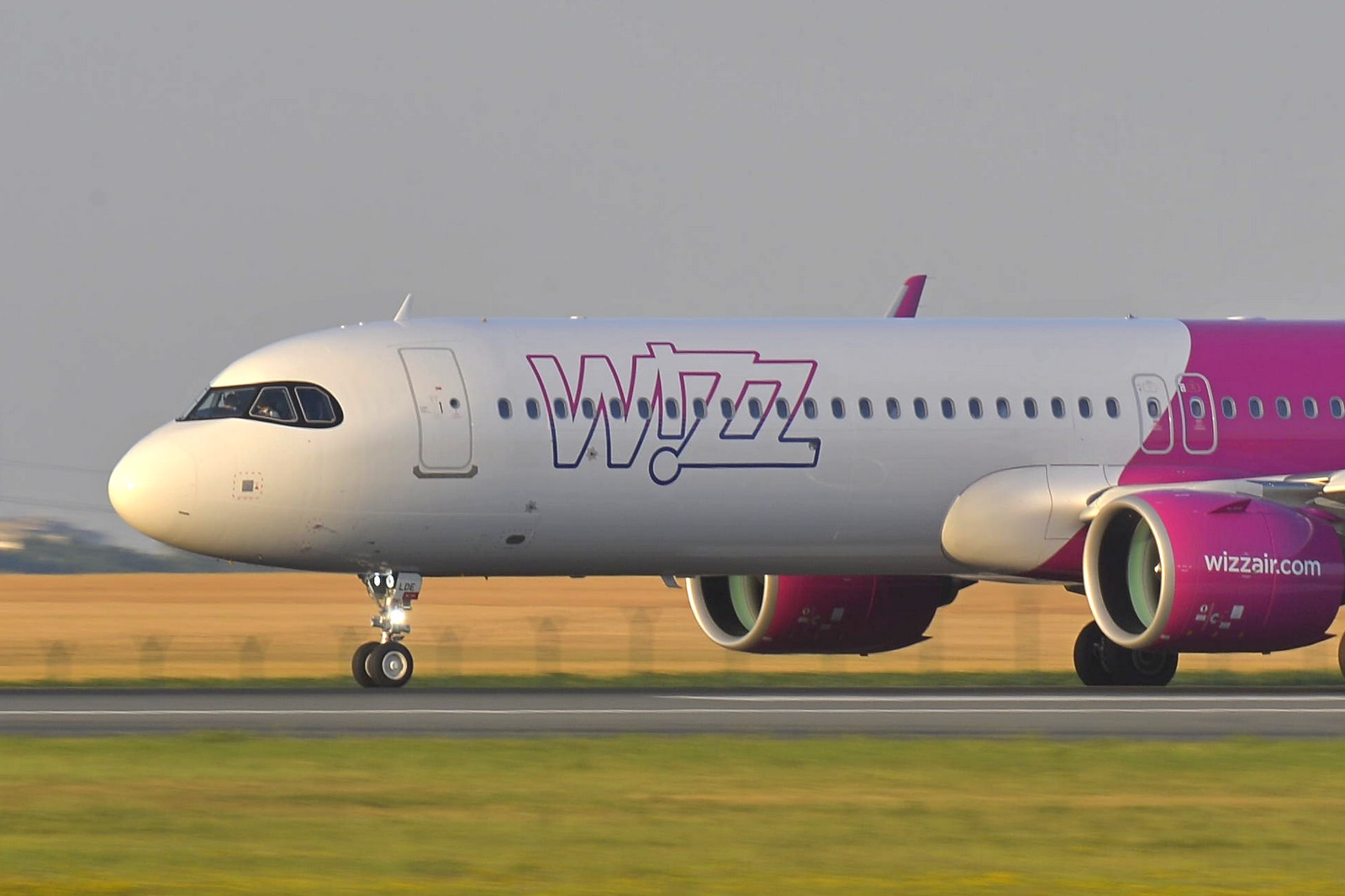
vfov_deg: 3.4
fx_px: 14945
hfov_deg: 5.2
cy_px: 448
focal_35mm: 400
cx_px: 672
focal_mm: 400
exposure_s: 1/125
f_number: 11
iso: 110
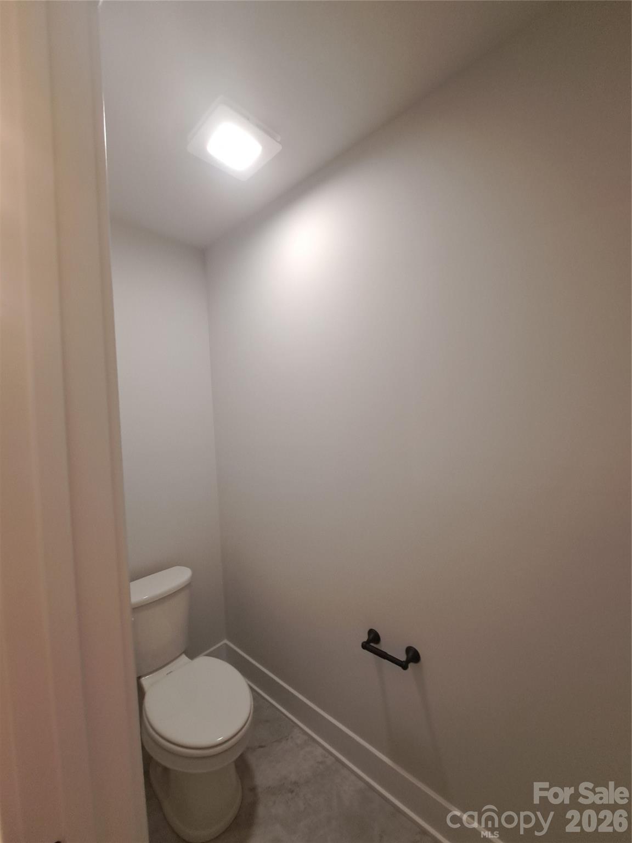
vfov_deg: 106.2
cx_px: 316
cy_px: 422
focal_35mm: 13
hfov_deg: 89.9
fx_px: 316
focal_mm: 1.74
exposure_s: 1/50
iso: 125
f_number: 2.2
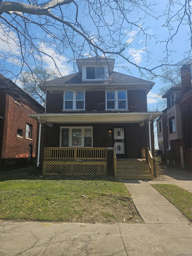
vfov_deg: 71.6
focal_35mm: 24
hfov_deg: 56.8
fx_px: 177
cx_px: 96
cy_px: 128
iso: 50
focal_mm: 5
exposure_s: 1/3913
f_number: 1.8
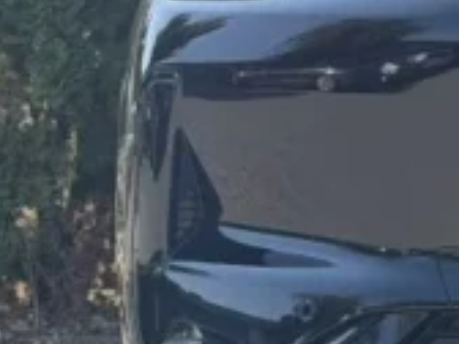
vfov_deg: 6.8
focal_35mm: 219
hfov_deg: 8.7
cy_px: 134
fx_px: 2904
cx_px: 806
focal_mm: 6.76
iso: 100
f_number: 1.78
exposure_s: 1/1883
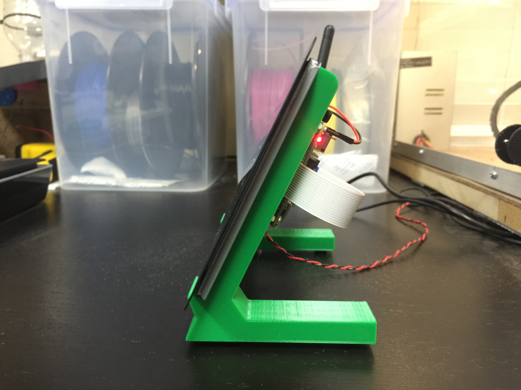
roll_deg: -1.2
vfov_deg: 48.2
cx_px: 260
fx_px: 436
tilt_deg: -11.2
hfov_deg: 61.7
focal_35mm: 29
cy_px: 195
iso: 125
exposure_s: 1/10
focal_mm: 4.15
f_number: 2.2
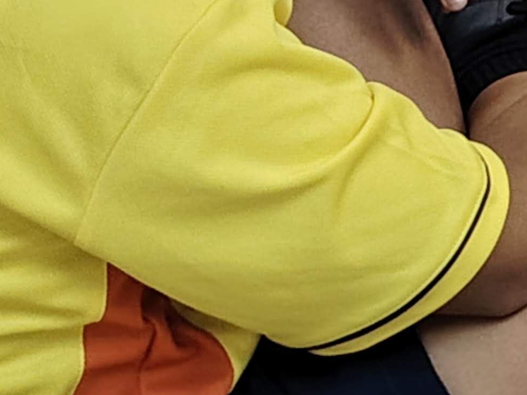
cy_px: -302
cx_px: 995
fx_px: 2984
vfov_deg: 7.4
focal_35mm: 196
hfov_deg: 9.5
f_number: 1.75
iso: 775
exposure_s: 1/25
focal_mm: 5.25
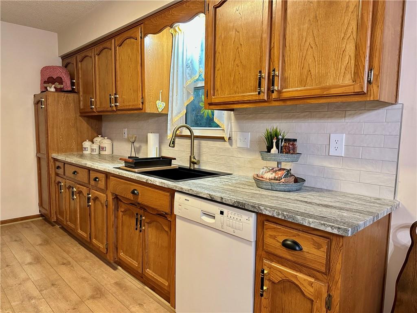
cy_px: 156
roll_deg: -1.3
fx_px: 289
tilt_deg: -6.3
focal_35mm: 24
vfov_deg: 56.8
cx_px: 208
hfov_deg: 71.6
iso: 320
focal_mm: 6.86
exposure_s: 1/60
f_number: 1.78
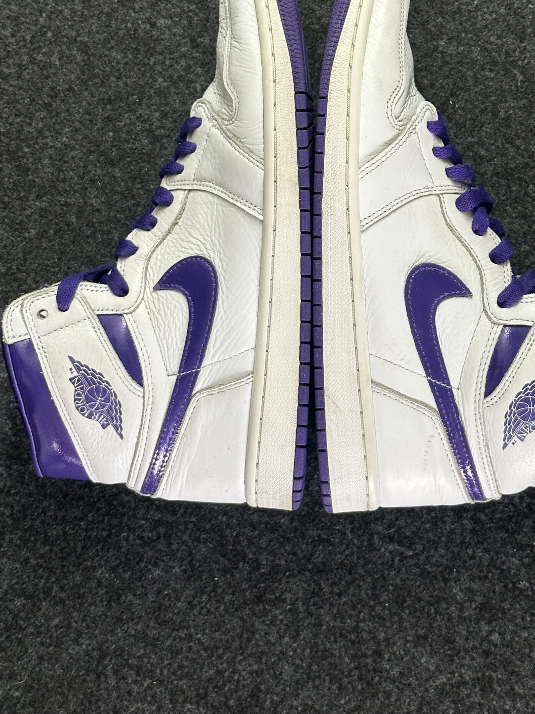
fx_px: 1360
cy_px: 247
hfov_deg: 22.2
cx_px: 316
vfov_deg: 29.2
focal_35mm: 66
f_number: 1.78
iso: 160
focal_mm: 6.86
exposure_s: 1/50
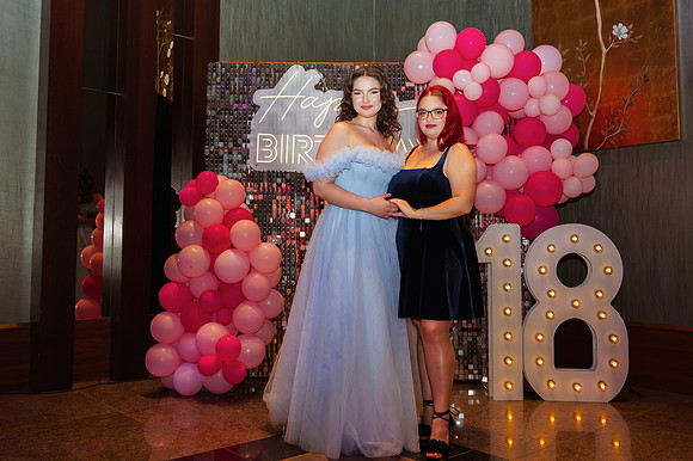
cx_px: 346
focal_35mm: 34
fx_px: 646
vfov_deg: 39.3
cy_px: 207
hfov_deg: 56.4
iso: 640
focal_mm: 30.5
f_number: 2.8
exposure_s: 1/200
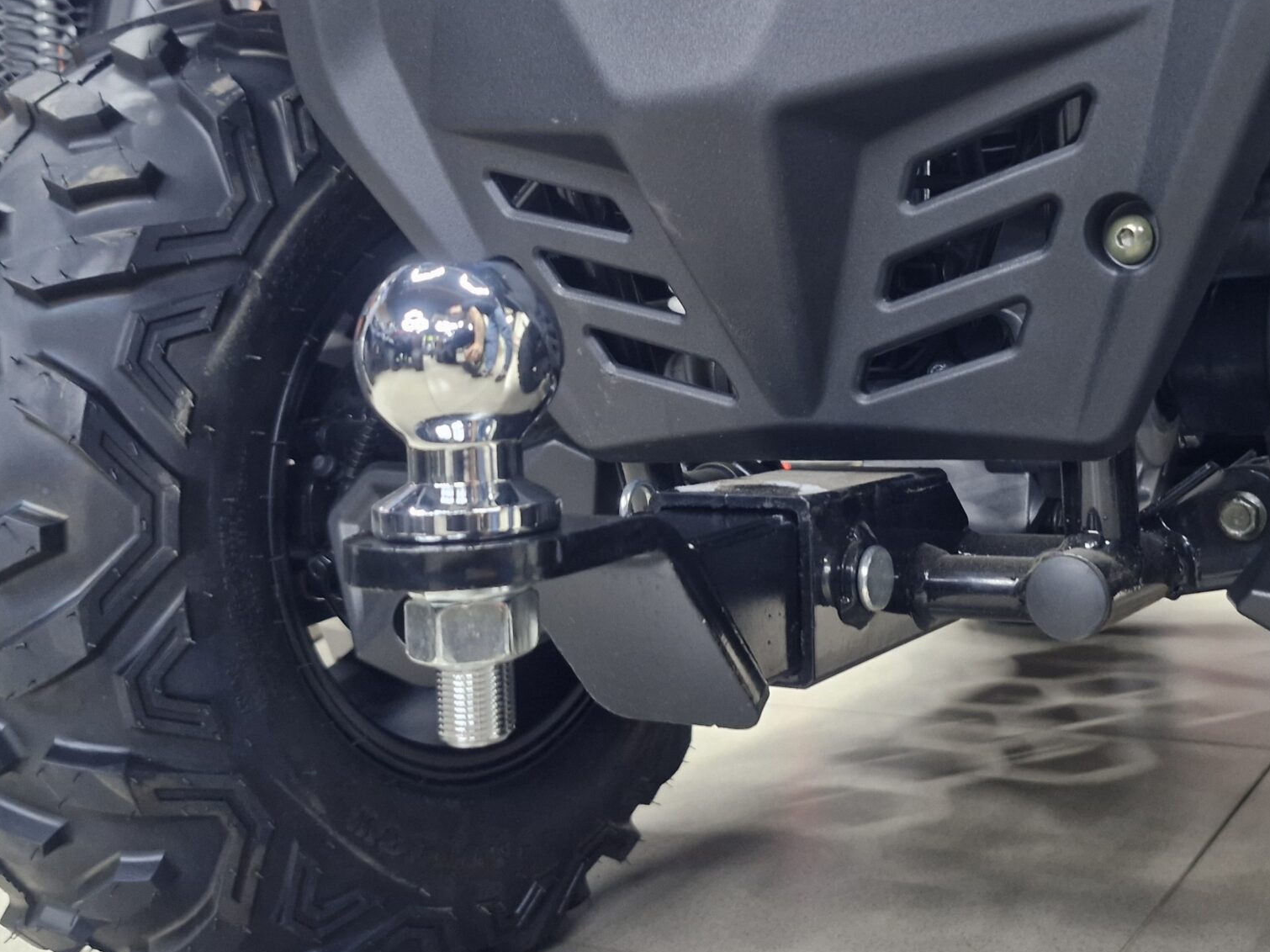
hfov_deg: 47.4
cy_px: 406
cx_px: 805
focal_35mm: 39
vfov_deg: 36.7
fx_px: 1431
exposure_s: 1/25
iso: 640
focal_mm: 5.54
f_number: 1.8
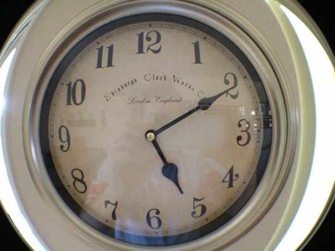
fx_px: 339
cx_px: 168
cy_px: 126
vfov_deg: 40.7
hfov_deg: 52.6
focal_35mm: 35
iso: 400
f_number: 2.4
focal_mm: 4.28
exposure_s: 1/17
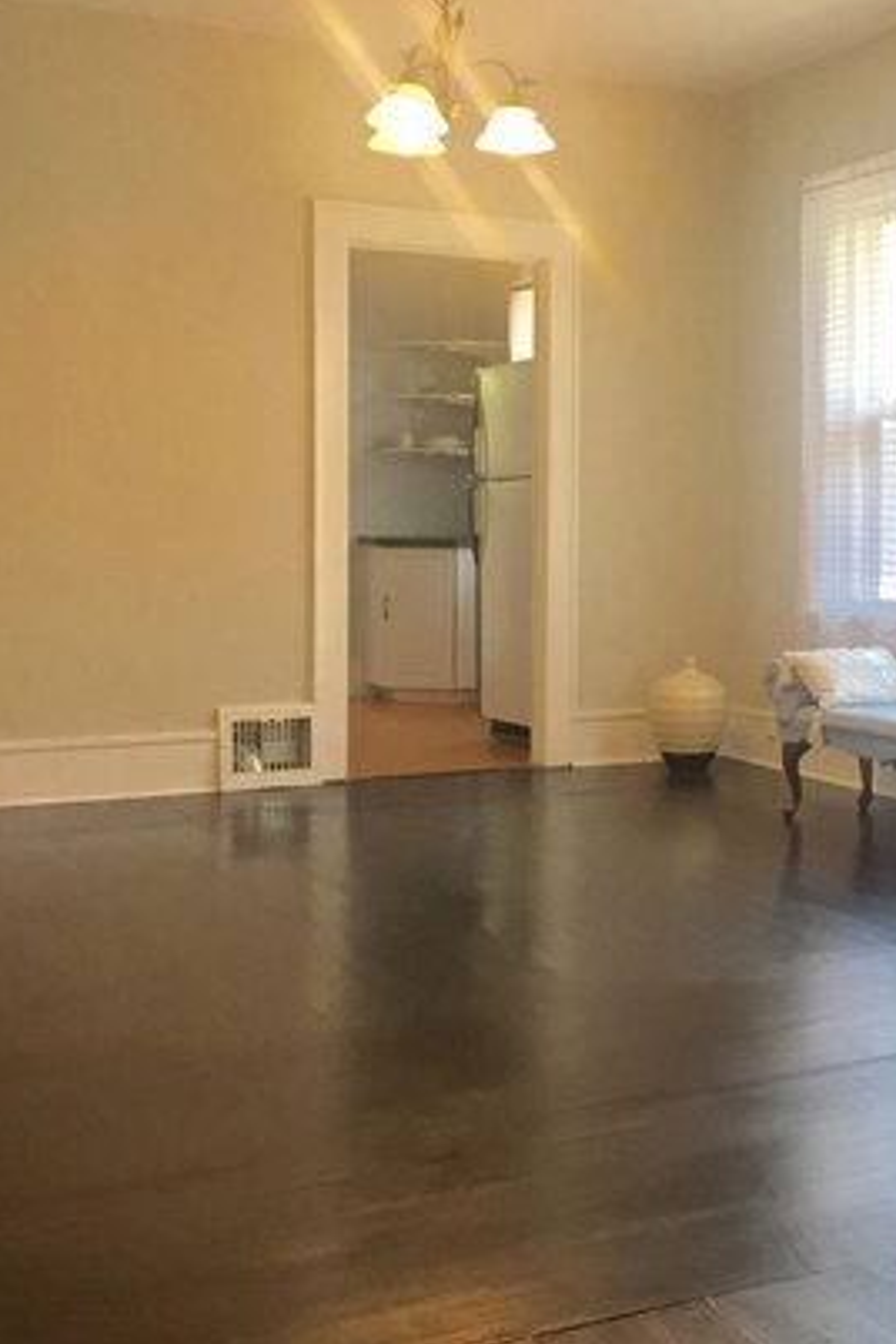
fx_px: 1792
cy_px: 548
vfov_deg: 41.0
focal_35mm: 48
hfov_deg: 27.5
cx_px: 719
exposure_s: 1/30
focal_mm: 4.15
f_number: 2.2
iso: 32
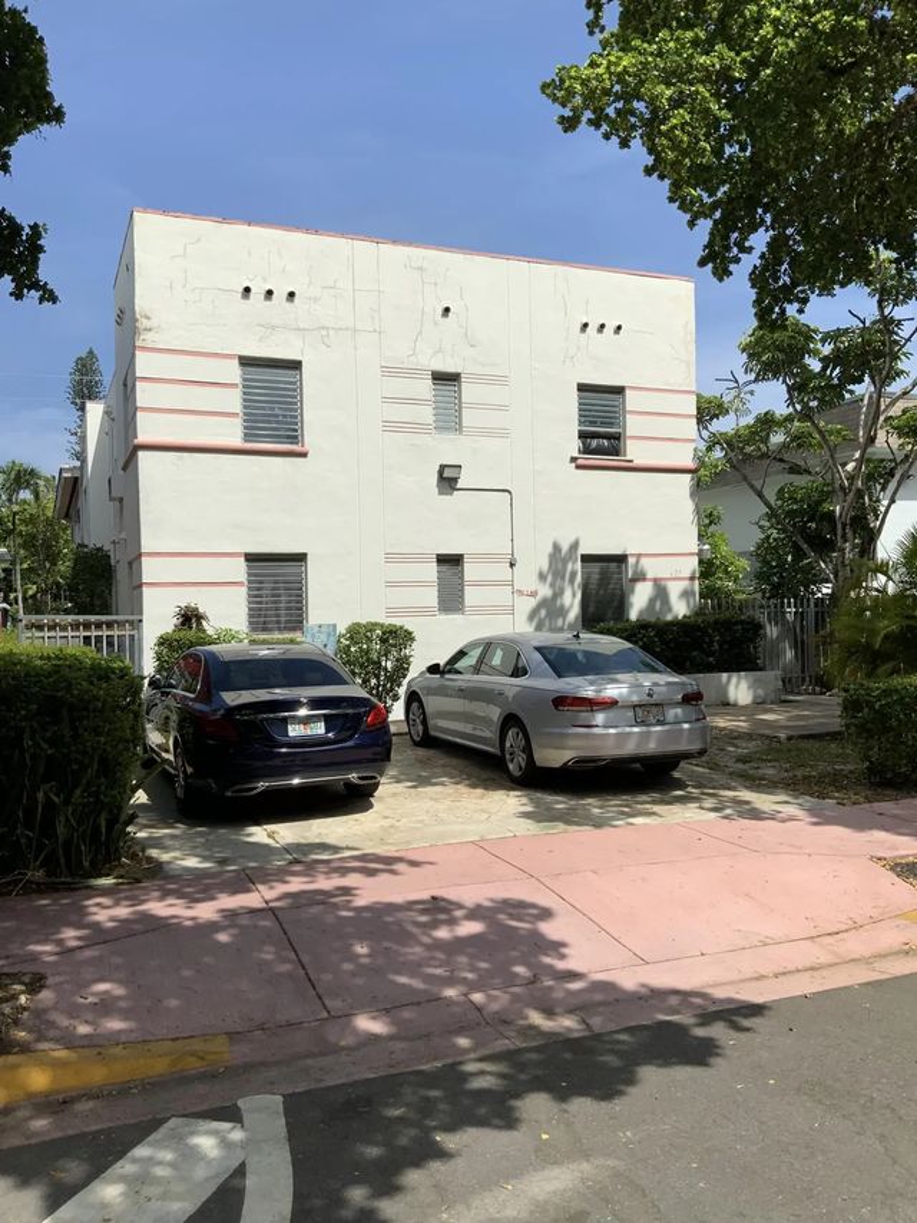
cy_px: 612
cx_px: 458
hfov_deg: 48.2
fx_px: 1024
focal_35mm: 29
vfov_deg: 61.7
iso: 20
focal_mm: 3
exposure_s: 1/3322
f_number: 1.8
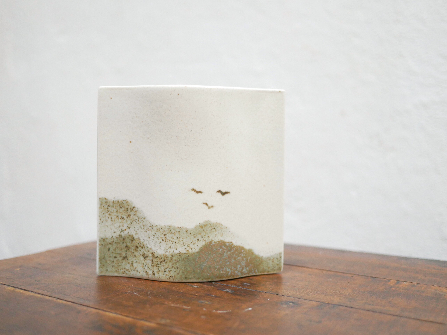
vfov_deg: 36.0
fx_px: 517
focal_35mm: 40
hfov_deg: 46.8
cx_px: 224
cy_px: 168
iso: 1600
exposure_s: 1/60
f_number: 1.7
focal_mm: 20
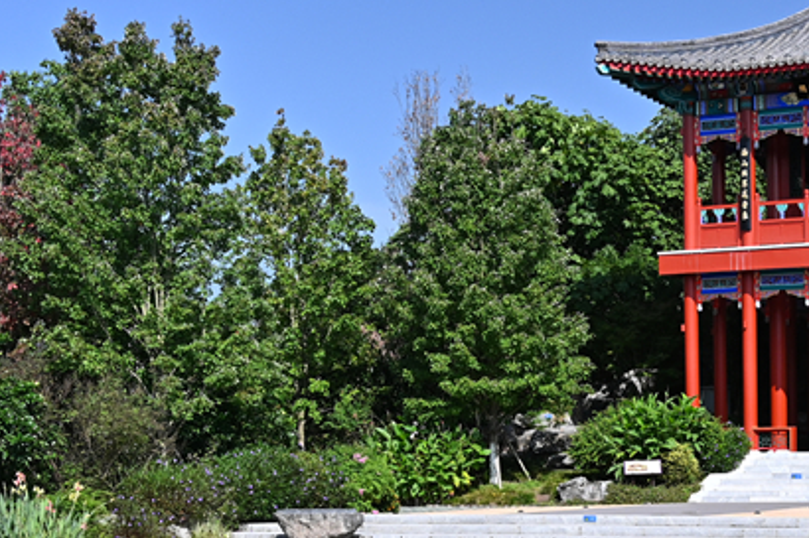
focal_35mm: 82
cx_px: 801
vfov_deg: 16.2
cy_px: 564
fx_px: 1842
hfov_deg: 23.8
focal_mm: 28
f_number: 8
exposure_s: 1/320
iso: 250
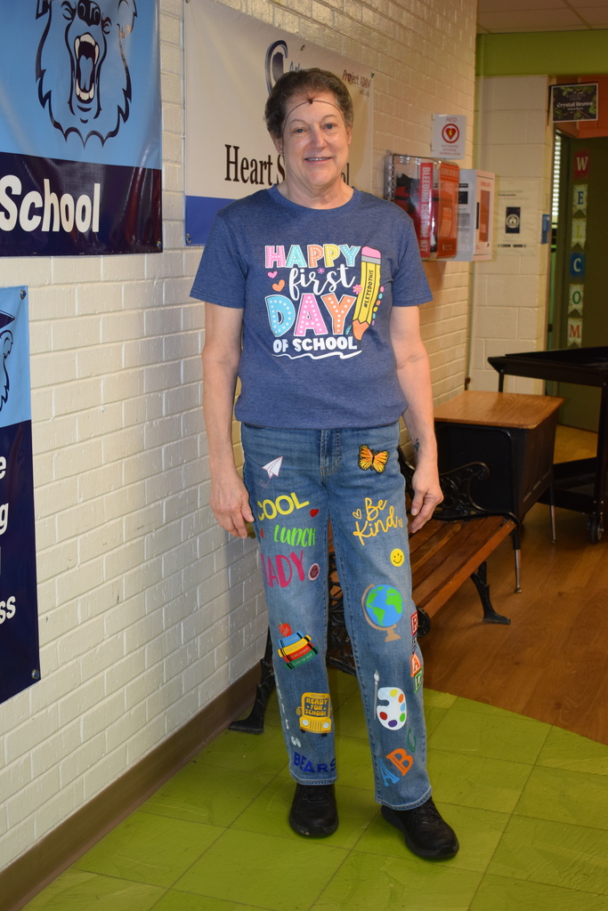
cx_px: 304
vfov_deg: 41.1
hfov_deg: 28.1
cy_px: 456
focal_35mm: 48
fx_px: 1215
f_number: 5
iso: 800
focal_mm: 32
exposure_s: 1/100
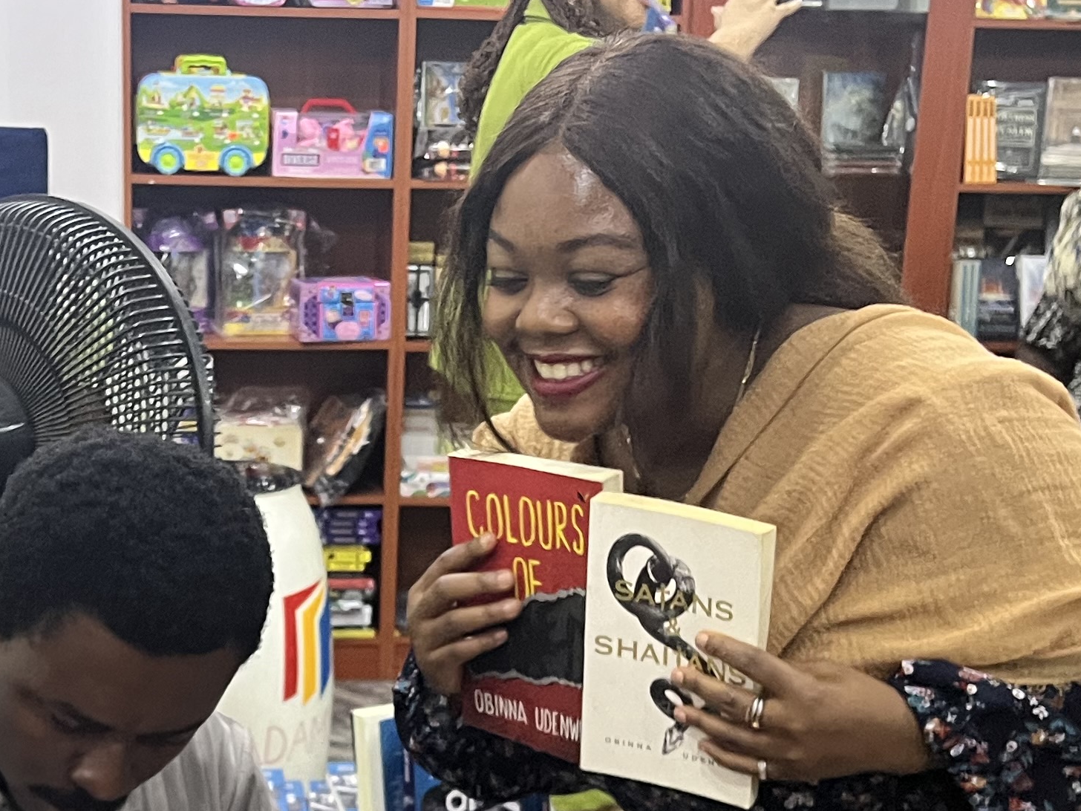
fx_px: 2248
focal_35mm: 72
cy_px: 748
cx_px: 283
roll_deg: -0.3
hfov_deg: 26.7
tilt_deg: -18.3
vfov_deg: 20.0
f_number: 1.5
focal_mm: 5.7
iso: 400
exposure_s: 1/50
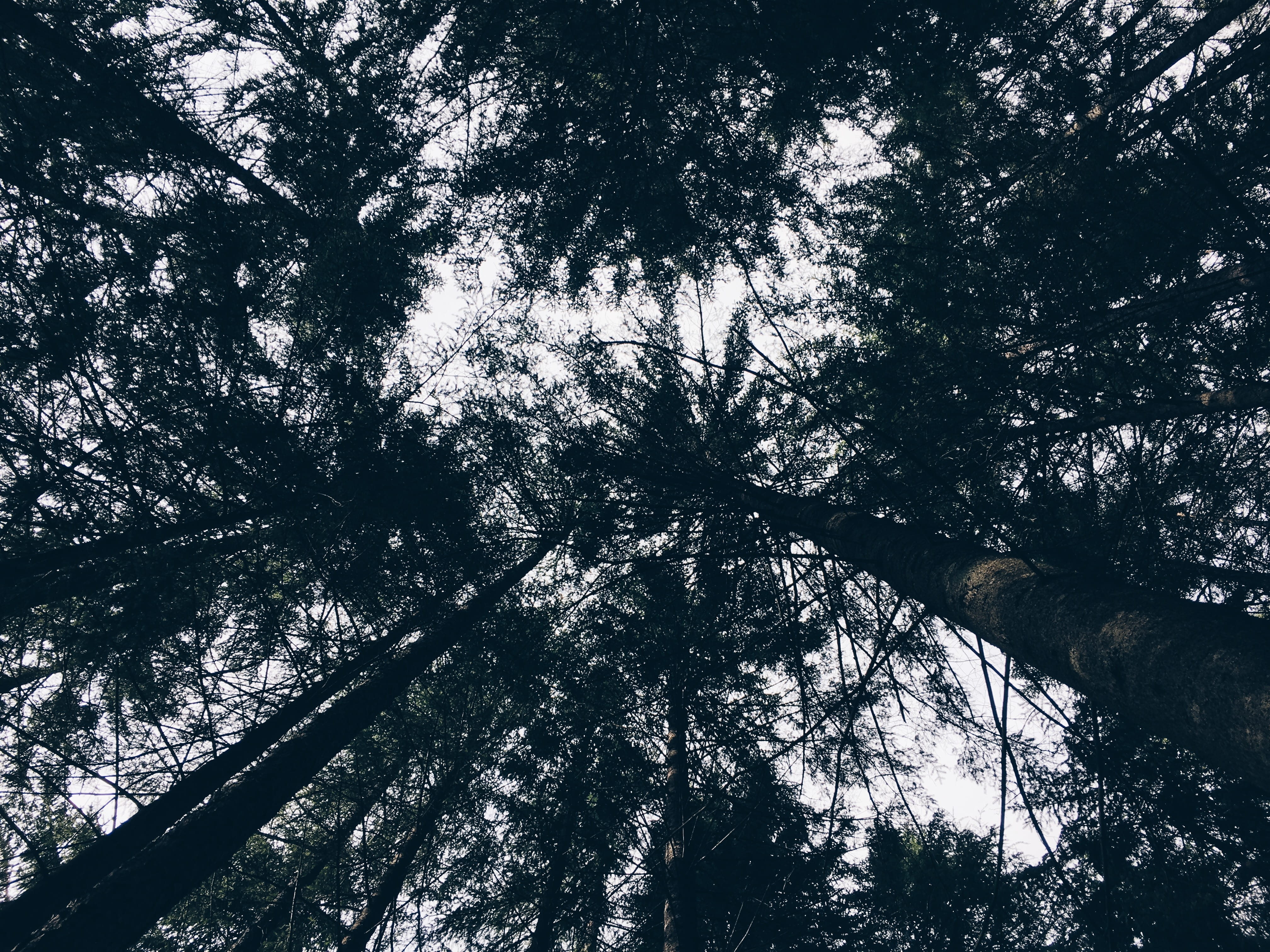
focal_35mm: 29
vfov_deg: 48.2
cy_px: 476
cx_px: 635
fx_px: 1064
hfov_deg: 61.7
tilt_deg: +88.7
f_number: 2.2
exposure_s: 1/484
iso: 25
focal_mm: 4.15
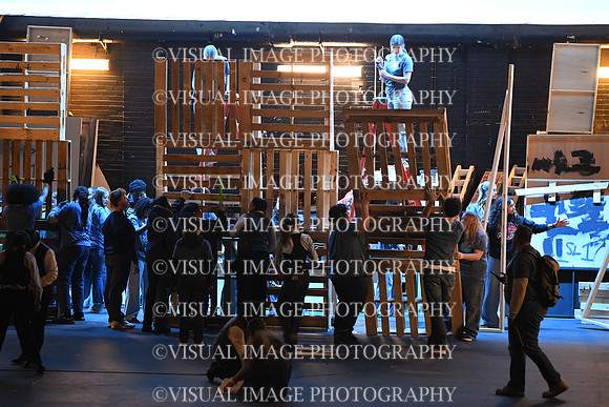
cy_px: 204
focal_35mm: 200
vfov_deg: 6.9
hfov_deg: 10.3
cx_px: 304
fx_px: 3384
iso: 10000
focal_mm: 200
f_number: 4
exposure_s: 1/250
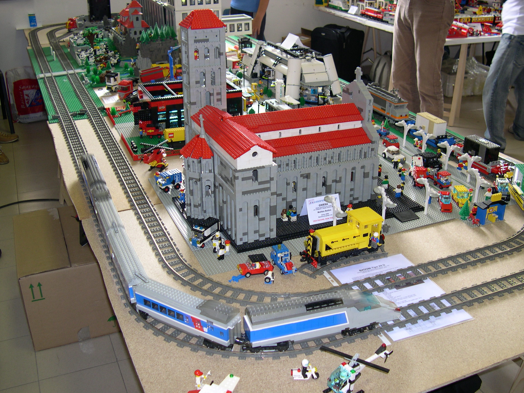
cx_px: 262
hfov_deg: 49.0
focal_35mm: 38
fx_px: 575
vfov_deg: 37.7
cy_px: 196
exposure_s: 1/30
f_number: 2.8
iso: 100
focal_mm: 8
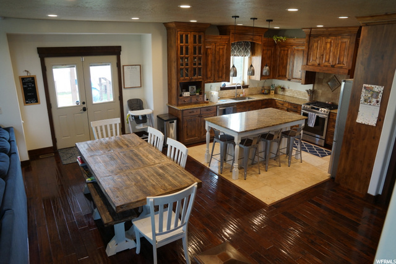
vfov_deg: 53.2
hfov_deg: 73.7
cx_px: 198
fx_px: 264
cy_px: 132
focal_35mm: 24
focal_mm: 16
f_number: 4
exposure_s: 1/60
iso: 250
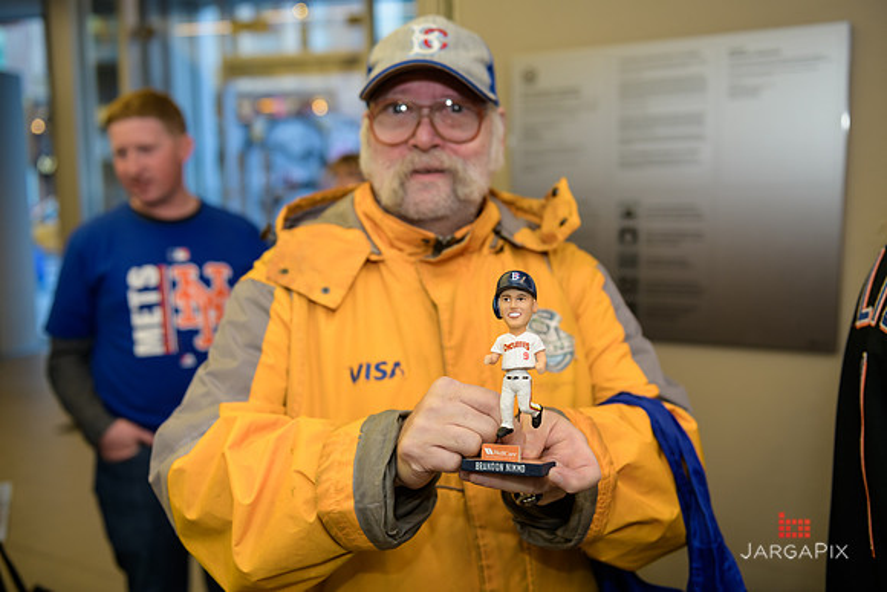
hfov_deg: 50.7
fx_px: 936
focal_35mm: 38
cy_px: 296
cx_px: 444
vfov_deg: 35.1
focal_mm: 38
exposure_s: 1/125
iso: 400
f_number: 3.2
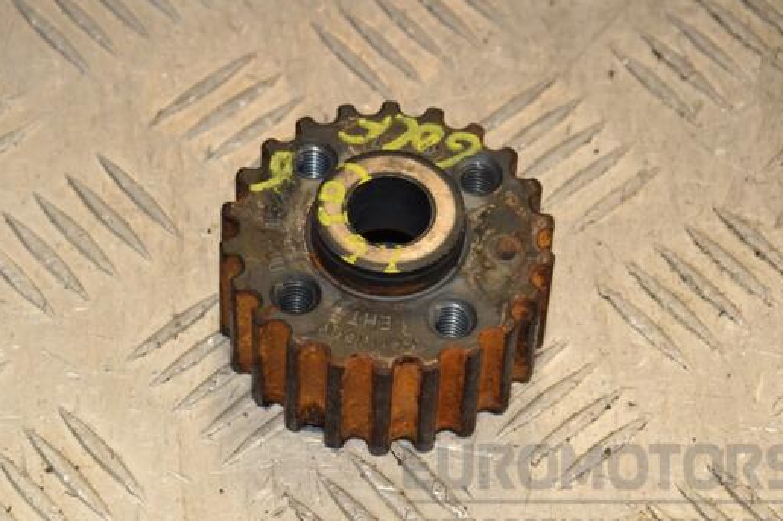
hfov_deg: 11.2
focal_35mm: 184
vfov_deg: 7.5
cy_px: 264
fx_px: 3991
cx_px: 374
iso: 800
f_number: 8
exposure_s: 1/200
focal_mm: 105
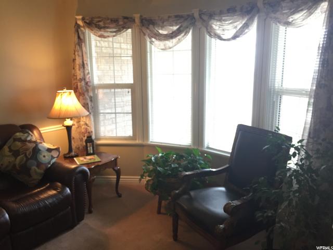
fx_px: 279
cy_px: 125
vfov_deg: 48.2
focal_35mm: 29
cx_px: 166
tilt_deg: -9.9
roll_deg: +1.1
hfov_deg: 61.7
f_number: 2.2
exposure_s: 1/30
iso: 125
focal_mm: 4.15
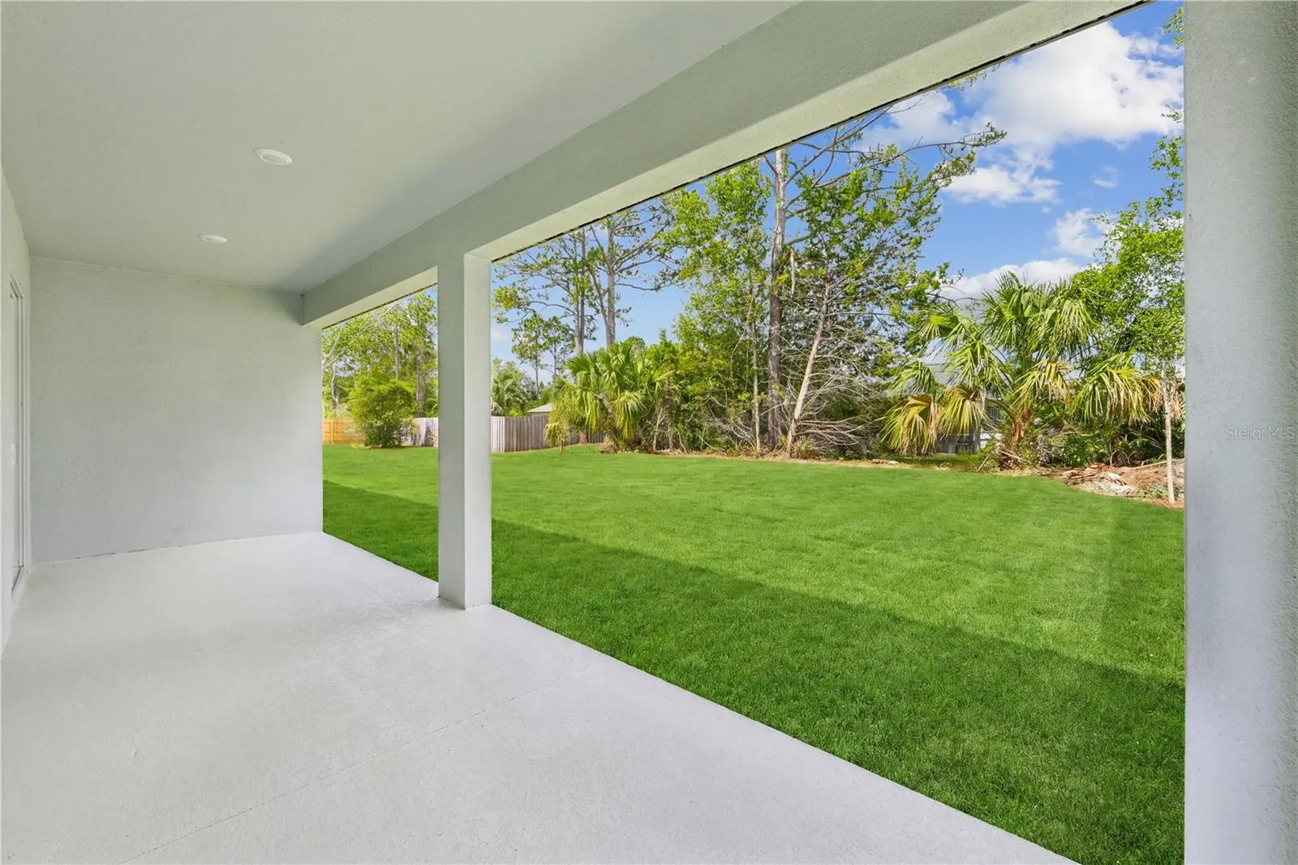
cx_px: 649
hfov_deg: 100.4
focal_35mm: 15
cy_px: 432
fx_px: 541
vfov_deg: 77.3
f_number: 11
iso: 100
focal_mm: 10
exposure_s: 1/100
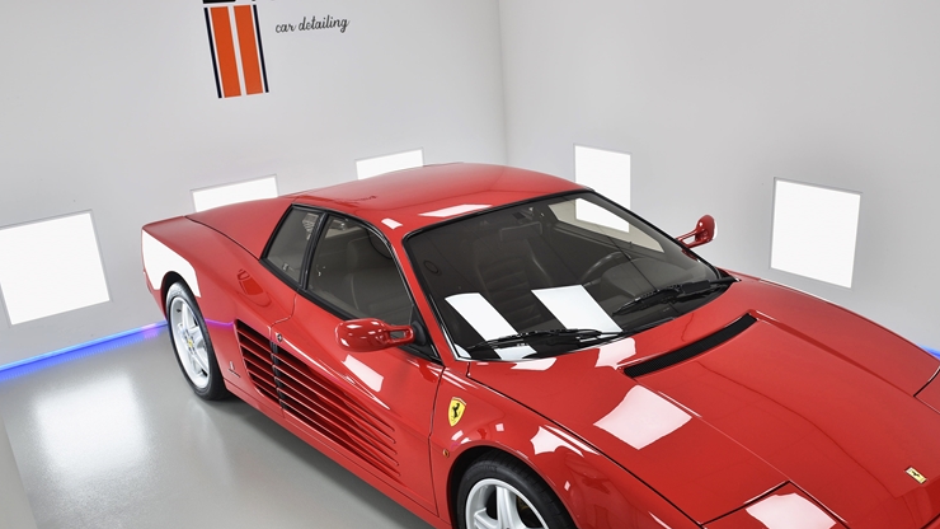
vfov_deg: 34.5
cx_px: 550
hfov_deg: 57.7
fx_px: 847
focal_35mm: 34
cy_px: 328
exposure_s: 1/30
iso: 100
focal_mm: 24
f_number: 5.6
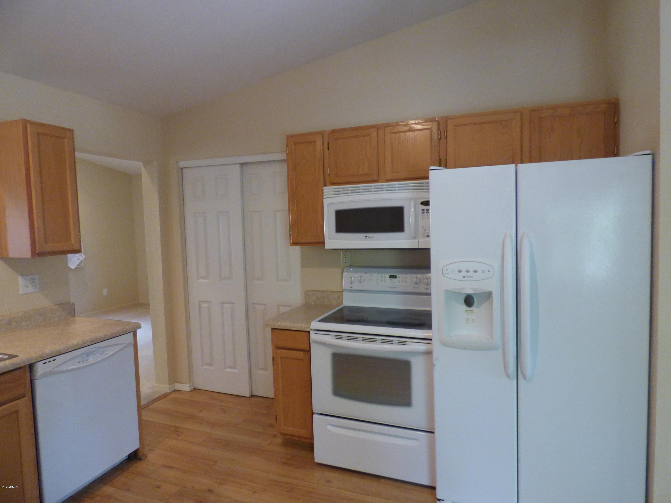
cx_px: 336
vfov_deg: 66.0
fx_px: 388
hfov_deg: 81.7
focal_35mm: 20
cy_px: 252
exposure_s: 1/50
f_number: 2.8
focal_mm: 3.58
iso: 400
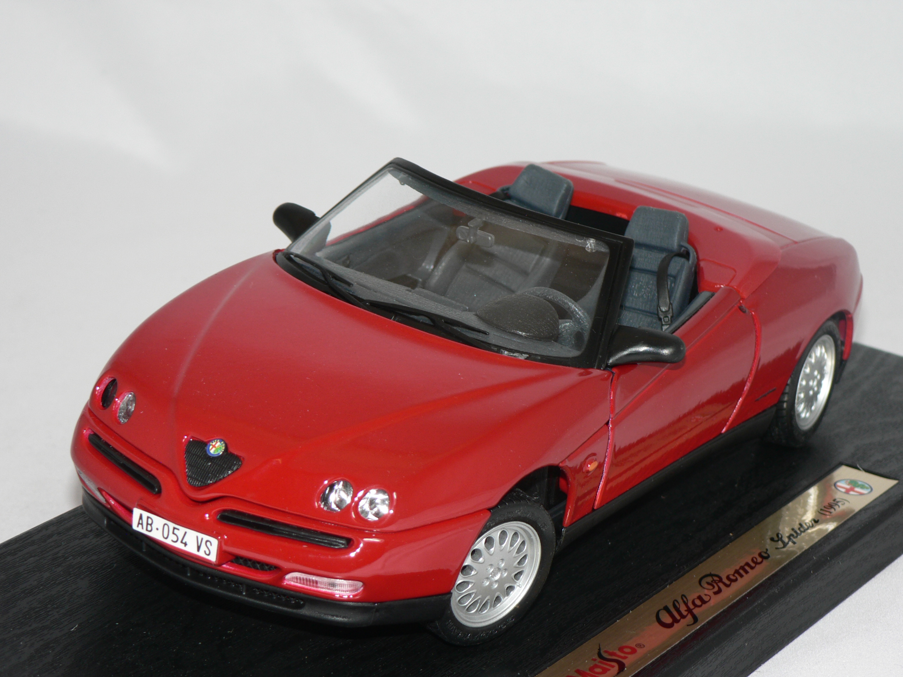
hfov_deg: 19.3
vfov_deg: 14.5
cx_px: 452
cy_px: 338
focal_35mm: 102
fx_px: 2661
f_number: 3.2
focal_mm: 16.9
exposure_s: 1/60
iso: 80
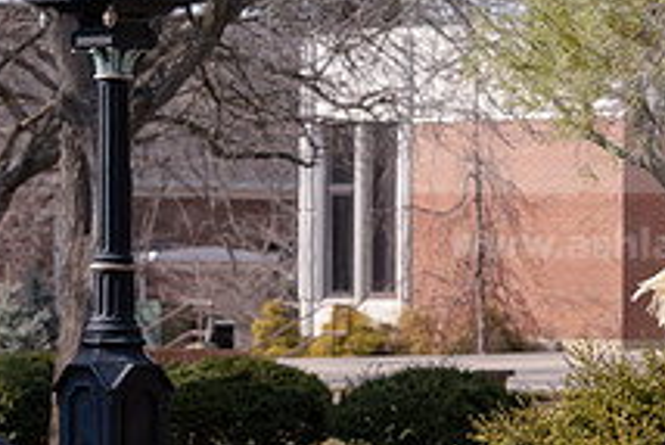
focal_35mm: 276
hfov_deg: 7.5
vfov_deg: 5.0
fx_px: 5102
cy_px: 310
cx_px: 308
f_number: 5.6
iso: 200
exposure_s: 1/400
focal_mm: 102
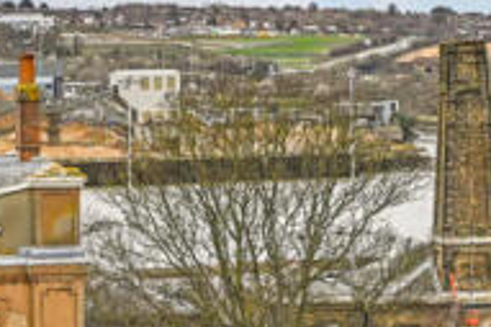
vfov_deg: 7.0
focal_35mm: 196
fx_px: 2671
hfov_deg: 10.5
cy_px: 188
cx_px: 355
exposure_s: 1/1600
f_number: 4
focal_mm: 57
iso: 160
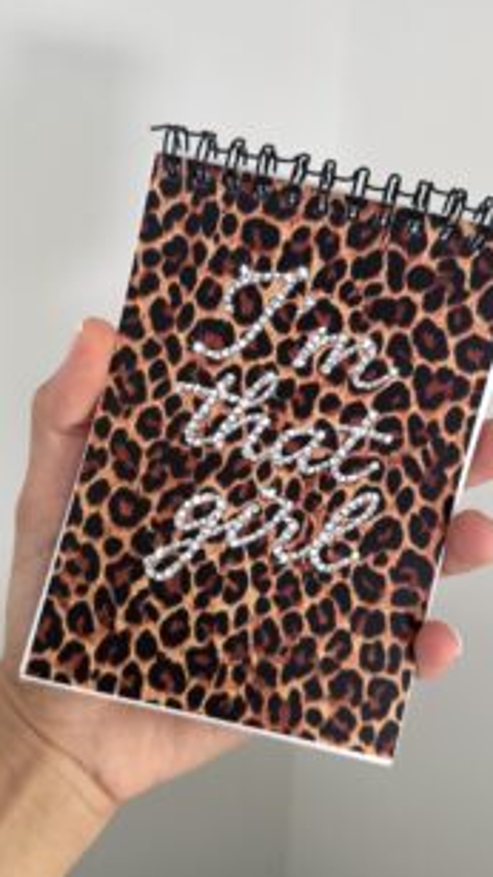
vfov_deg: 58.0
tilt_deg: -10.2
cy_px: 419
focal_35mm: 34
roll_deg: -2.2
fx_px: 791
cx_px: 237
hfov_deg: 34.6
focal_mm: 6.76
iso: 200
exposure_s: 1/96
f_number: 1.78
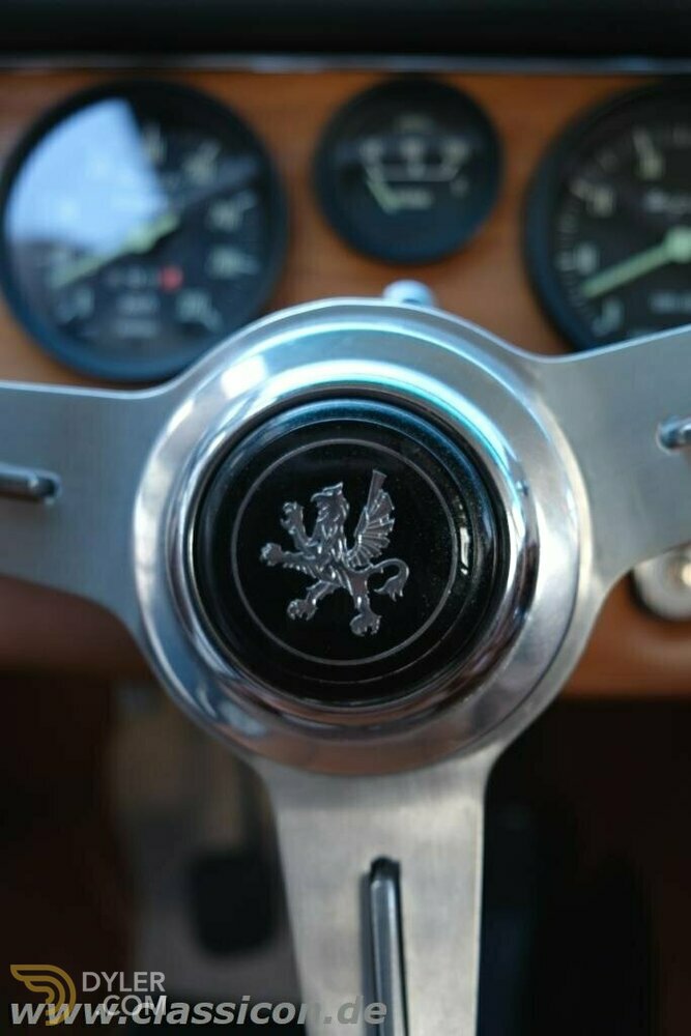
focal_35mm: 42
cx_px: 346
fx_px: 1209
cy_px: 518
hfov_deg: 31.9
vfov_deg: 46.4
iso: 200
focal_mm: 27.7
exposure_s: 1/80
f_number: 3.2
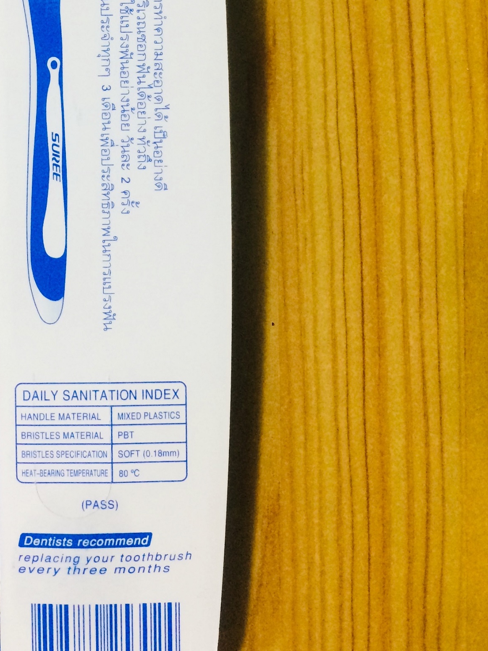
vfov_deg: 33.8
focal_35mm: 55
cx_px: 138
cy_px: 119
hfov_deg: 26.3
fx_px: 1034
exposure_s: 1/30
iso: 160
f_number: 2.2
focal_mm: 4.15
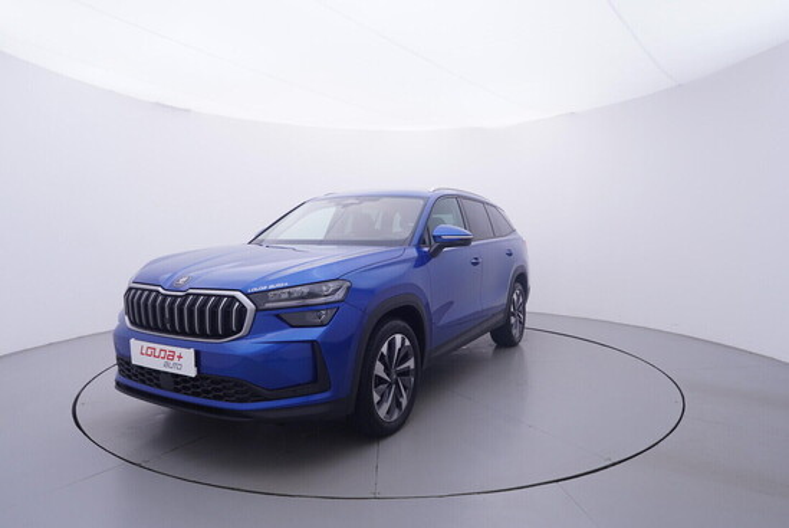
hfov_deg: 77.3
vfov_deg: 56.2
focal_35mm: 22
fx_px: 494
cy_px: 264
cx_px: 394
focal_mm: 15
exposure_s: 1/80
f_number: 5
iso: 200
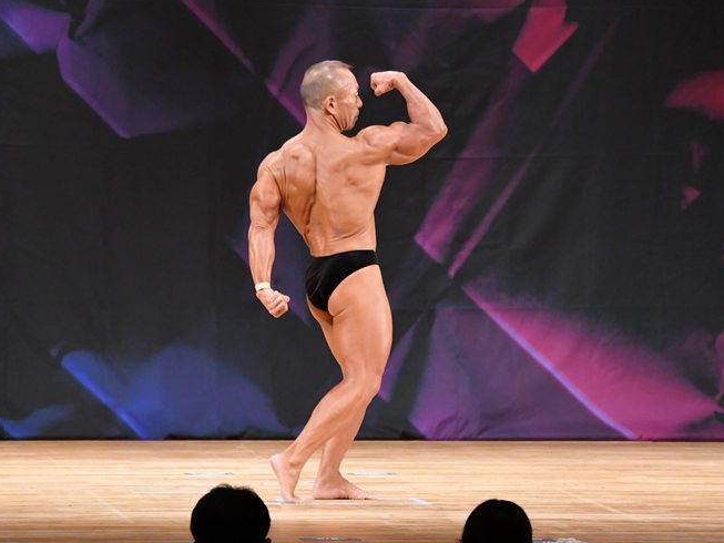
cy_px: 270
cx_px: 370
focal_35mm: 325
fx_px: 6799
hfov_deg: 6.1
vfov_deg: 4.6
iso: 4000
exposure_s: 1/400
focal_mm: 190
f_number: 5.6
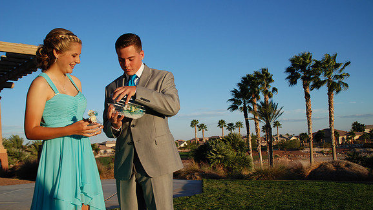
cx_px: 187
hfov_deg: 51.0
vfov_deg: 30.1
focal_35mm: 40
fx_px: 391
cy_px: 115
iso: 100
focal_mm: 25
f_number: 3.8
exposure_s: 1/500
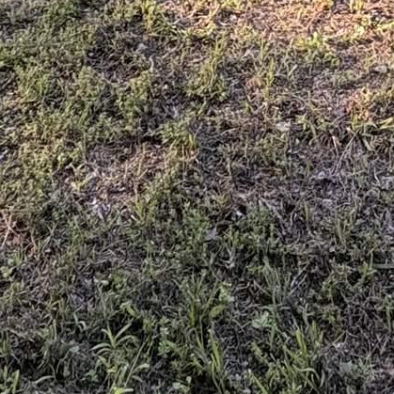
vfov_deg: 19.7
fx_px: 876
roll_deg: -0.6
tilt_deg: -13.0
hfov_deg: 24.6
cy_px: -291
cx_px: 352
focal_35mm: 68
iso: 50
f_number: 2.2
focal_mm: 2.22
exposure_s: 1/147
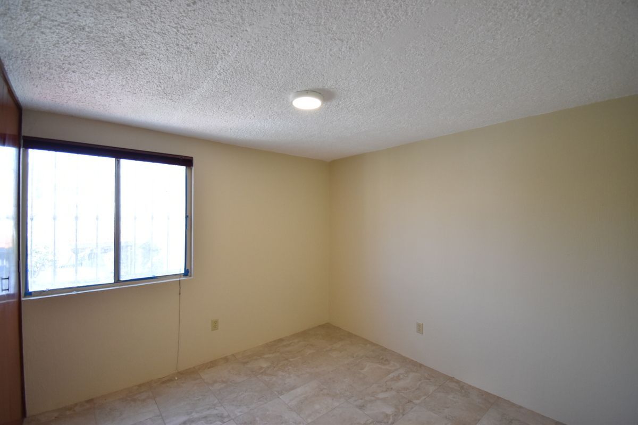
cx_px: 319
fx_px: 266
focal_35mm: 15
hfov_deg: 100.4
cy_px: 212
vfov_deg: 77.3
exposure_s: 1/100
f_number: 4.5
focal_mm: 10
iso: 800
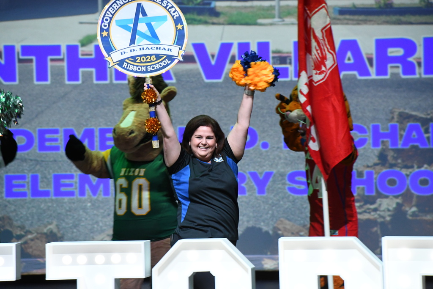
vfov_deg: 5.0
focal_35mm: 277
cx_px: 216
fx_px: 3332
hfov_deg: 7.4
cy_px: 144
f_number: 8
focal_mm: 185
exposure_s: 1/125
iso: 4000
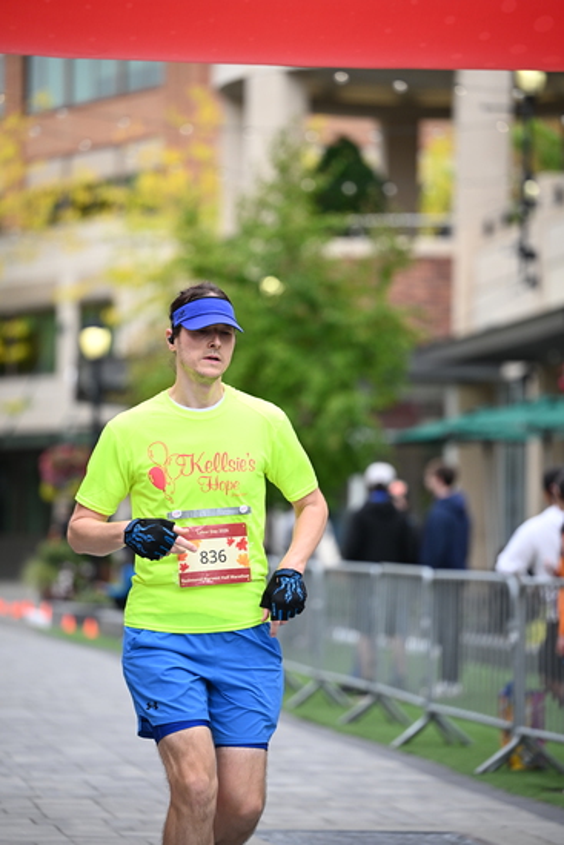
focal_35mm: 140
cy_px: 422
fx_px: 3288
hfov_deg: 9.8
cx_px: 282
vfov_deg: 14.6
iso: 640
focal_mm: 140
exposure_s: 1/2000
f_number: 2.8
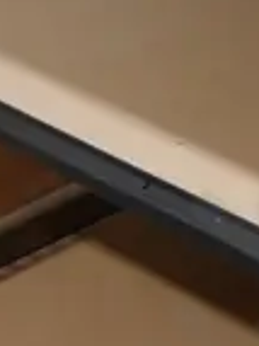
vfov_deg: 8.4
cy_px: -259
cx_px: 667
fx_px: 2288
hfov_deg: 6.1
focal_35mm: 229
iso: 500
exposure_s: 1/60
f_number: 3.6
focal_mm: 16
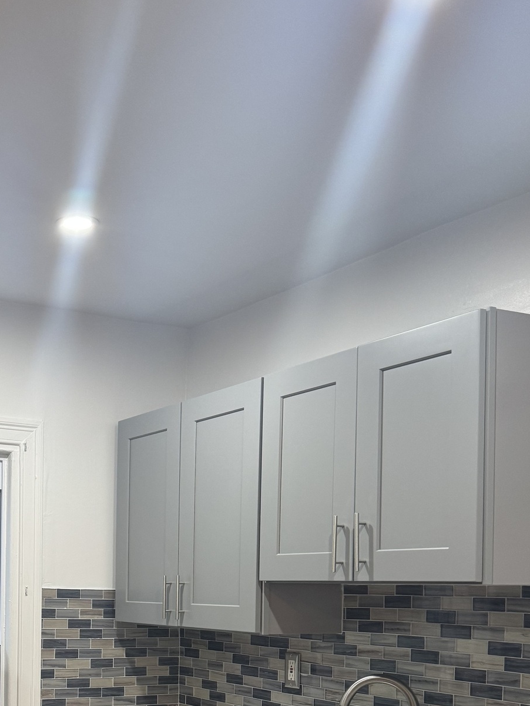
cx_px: 36
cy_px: 599
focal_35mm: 46
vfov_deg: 39.1
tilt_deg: +0.4
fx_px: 939
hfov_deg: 30.0
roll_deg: +0.3
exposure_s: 1/60
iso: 200
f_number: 1.78
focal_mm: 6.76
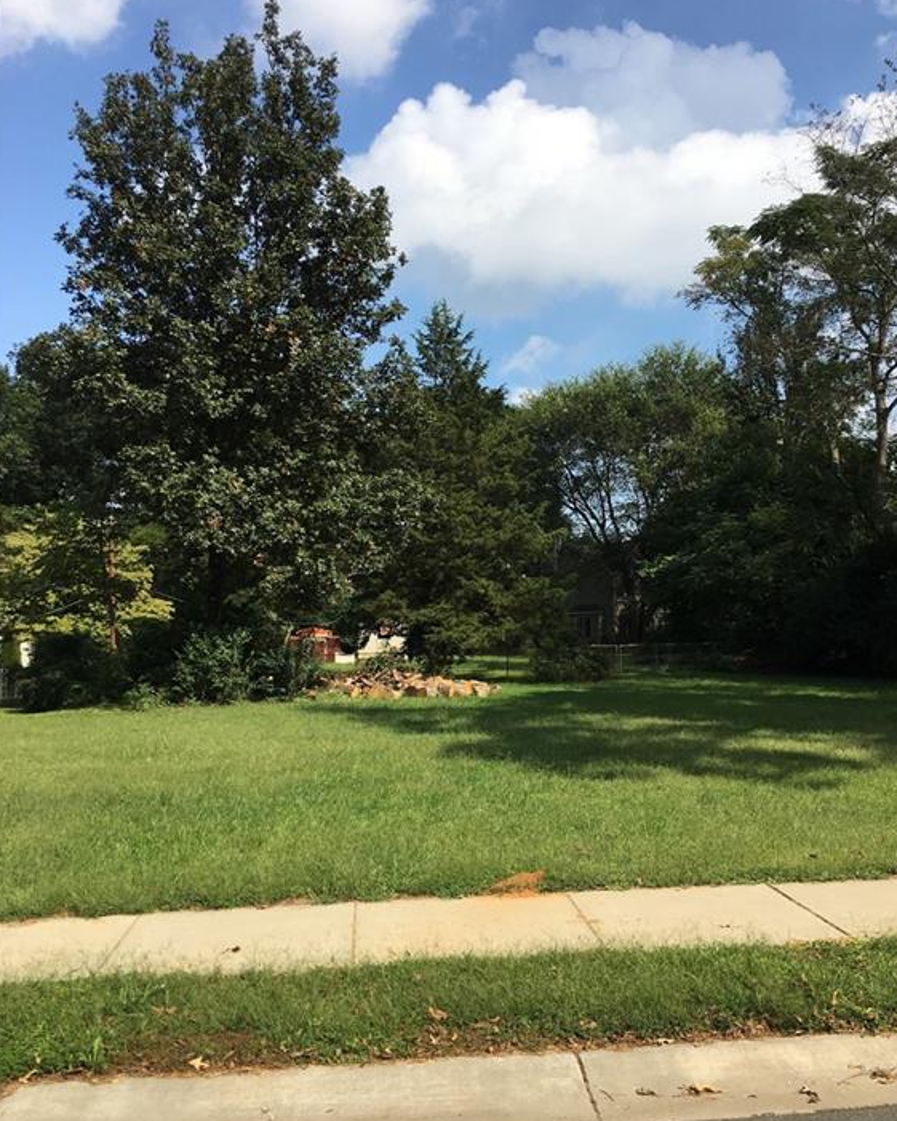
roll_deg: -0.5
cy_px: 579
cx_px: 451
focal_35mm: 31
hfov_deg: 47.1
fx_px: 1029
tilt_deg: +3.5
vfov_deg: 57.2
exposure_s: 1/1637
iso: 25
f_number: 2.2
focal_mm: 4.15
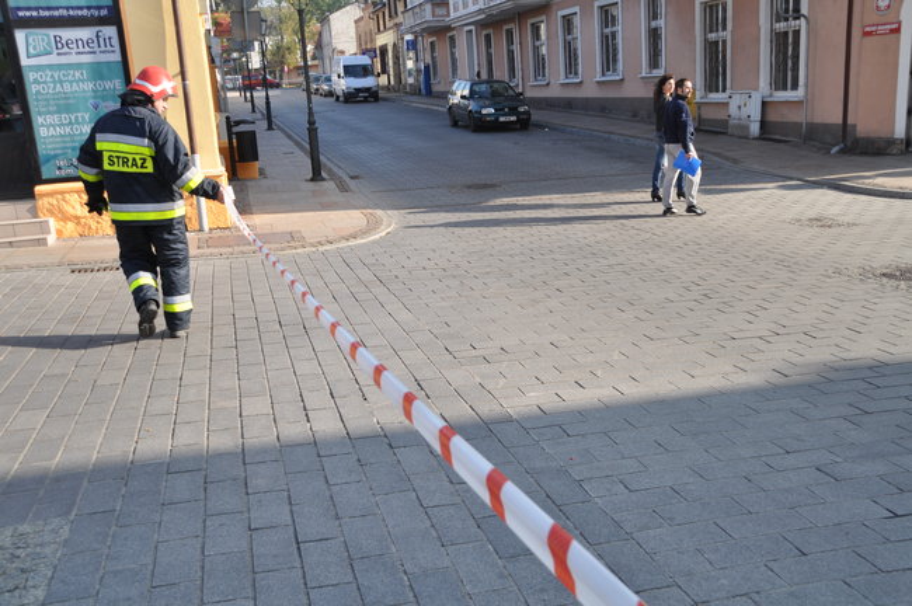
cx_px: 456
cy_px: 303
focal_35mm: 33
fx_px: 835
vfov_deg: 39.9
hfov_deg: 57.3
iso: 200
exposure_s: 1/200
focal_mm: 22
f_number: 7.1
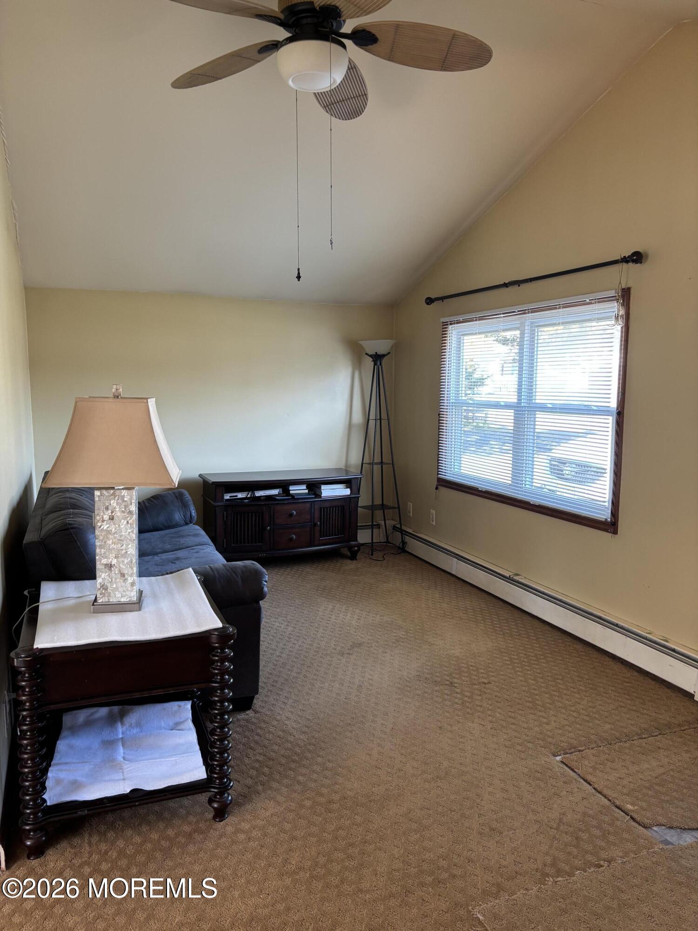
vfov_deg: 67.3
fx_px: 699
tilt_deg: -7.7
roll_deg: -0.1
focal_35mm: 26
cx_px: 349
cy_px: 466
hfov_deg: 53.1
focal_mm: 5.96
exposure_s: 1/62
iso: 125
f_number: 1.6
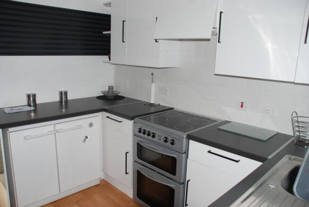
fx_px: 232
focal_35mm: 27
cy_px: 104
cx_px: 154
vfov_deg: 48.0
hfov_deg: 67.3
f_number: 5.6
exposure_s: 1/60
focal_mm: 18
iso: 100
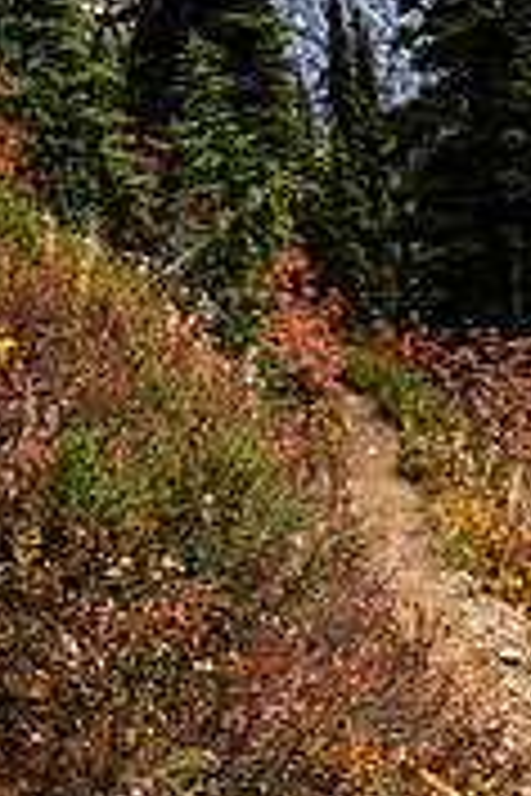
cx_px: 212
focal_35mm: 61
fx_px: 1350
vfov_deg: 32.6
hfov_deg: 22.2
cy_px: 535
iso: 100
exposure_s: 1/320
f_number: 5
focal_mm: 24
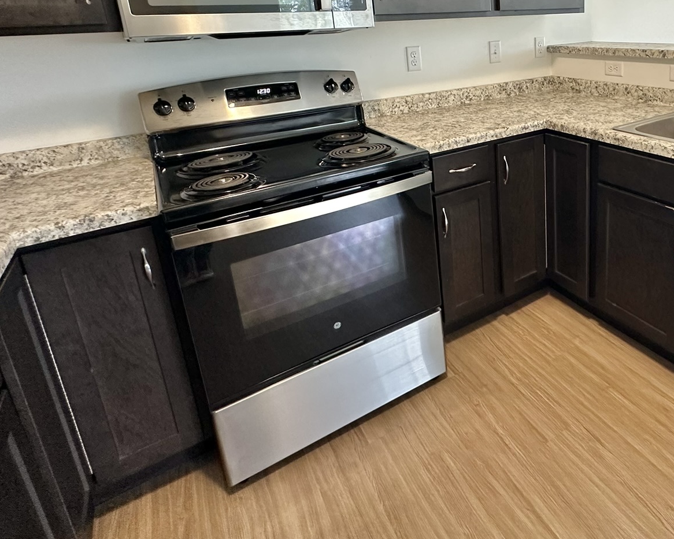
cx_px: 505
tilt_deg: -14.3
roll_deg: +2.5
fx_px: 479
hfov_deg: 66.0
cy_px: 143
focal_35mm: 24
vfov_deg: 56.2
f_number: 2.2
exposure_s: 1/60
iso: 320
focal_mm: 2.22
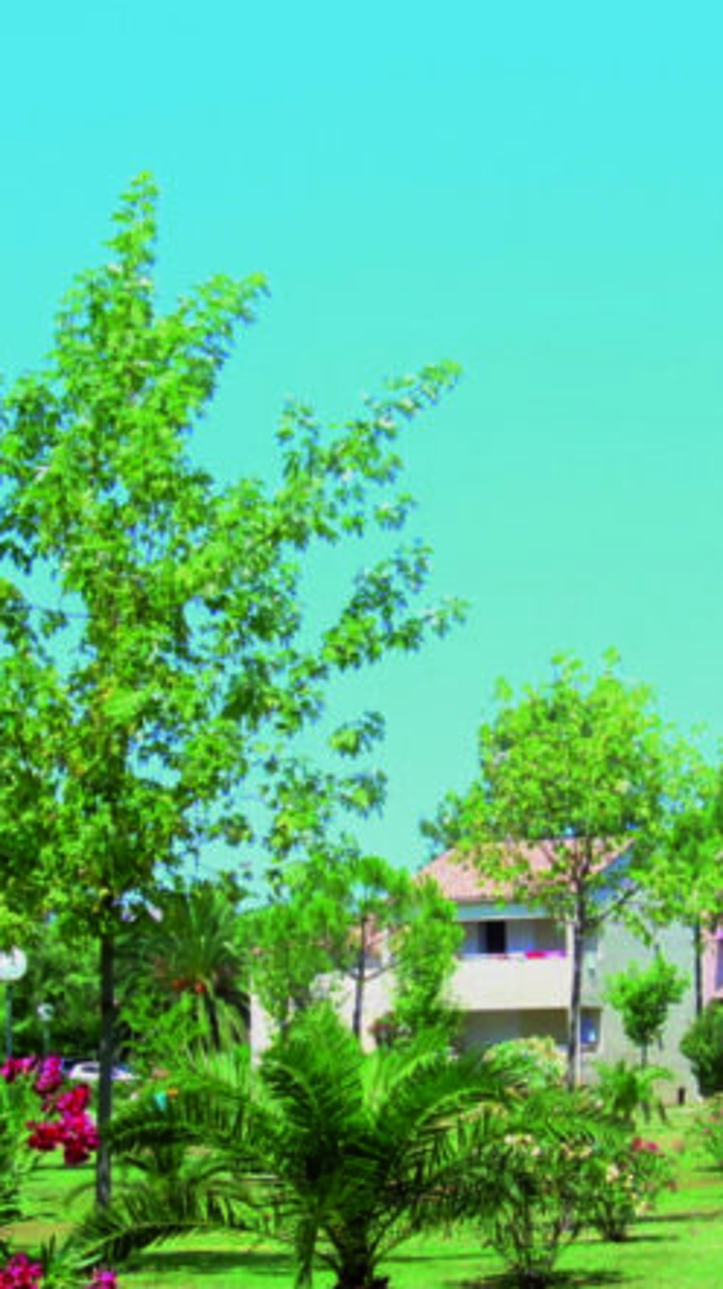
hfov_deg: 16.7
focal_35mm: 72
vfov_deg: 29.3
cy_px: 805
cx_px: 458
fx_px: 2459
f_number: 4.6
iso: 50
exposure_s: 1/297
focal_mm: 6.3
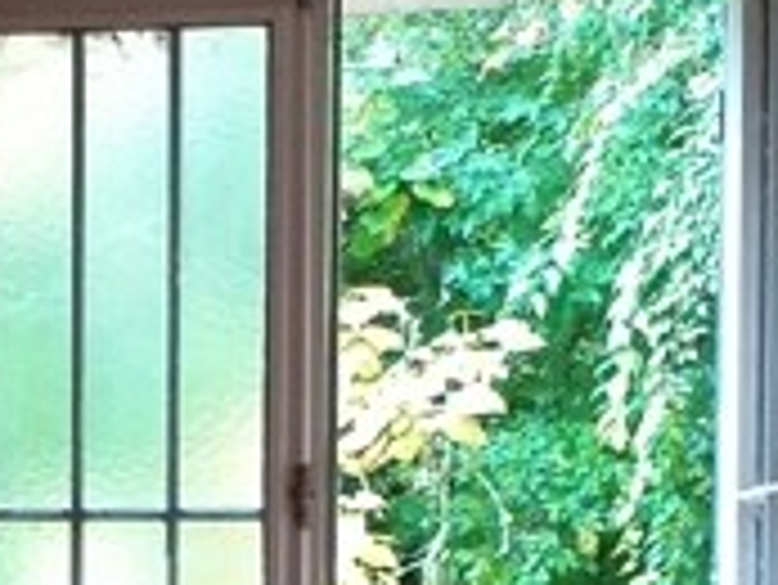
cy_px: 778
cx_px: 81
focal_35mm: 120
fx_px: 2699
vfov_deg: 12.0
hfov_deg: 16.2
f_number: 1.9
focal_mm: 3.6
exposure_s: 1/25
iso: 200
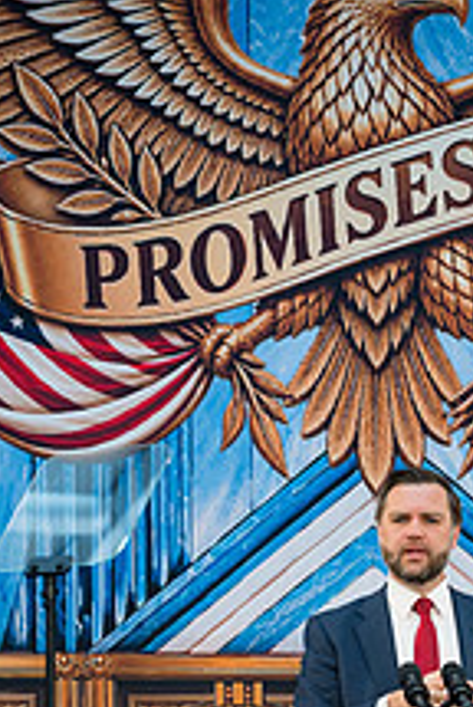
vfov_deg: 8.0
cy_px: 684
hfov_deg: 5.4
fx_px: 5048
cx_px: 355
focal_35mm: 257
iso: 450
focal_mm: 123
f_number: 2.8
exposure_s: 1/320
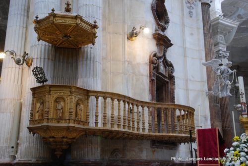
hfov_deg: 47.9
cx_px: 124
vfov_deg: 33.1
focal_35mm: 40
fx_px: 279
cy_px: 83
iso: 800
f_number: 3.8
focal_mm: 27
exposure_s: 1/13
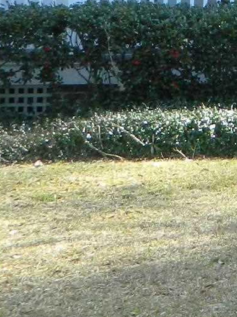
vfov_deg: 10.6
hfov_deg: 8.0
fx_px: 1626
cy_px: -203
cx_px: 459
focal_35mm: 178
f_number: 3.3
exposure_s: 1/160
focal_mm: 6.2
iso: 110
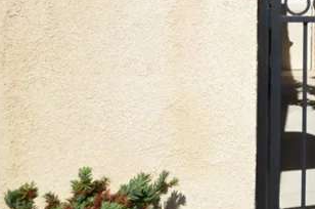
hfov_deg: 35.6
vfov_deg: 27.8
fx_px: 396
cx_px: 363
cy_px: 2
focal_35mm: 45
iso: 100
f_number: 9
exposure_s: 1/320
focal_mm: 11
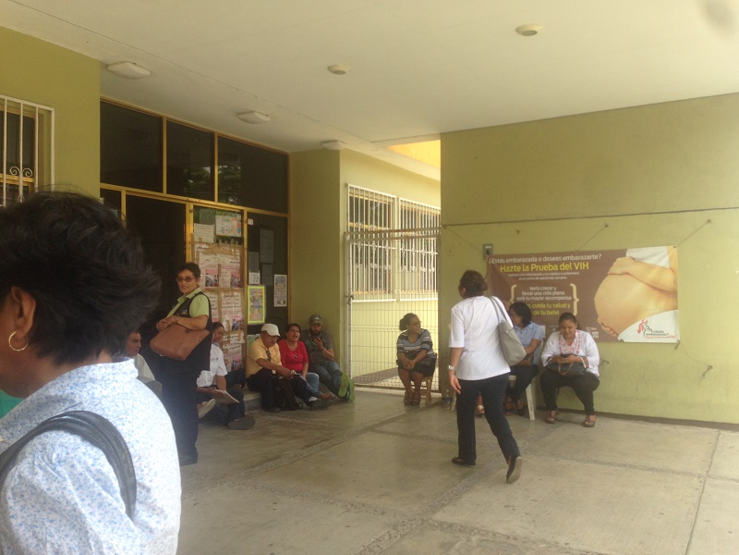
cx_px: 370
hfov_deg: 55.4
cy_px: 278
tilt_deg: +1.5
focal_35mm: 33
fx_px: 705
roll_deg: -0.5
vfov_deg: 42.9
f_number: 2.4
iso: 50
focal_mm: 4.12
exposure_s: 1/339
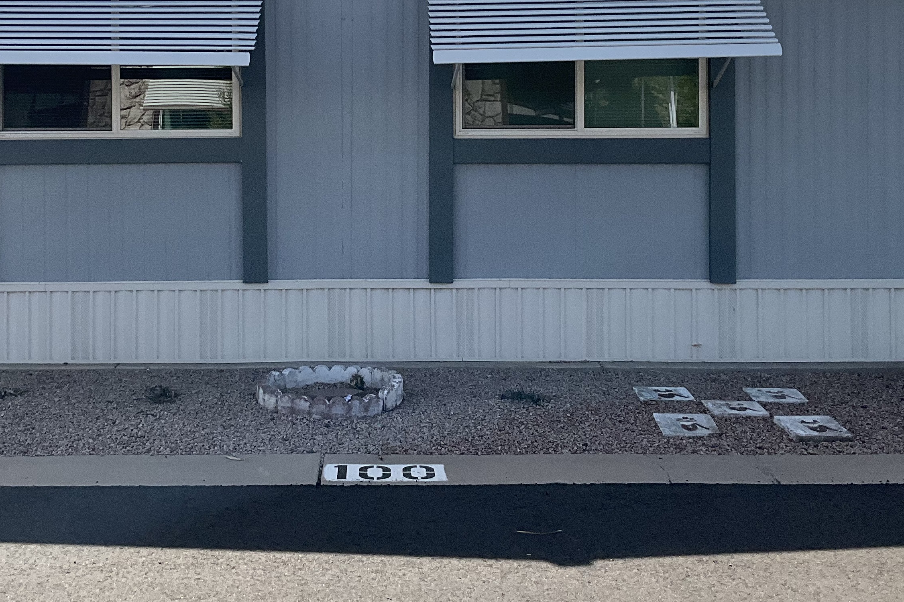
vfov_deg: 24.7
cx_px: 364
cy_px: 144
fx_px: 1356
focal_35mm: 54
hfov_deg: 36.7
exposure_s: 1/2959
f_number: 1.8
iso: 25
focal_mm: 3
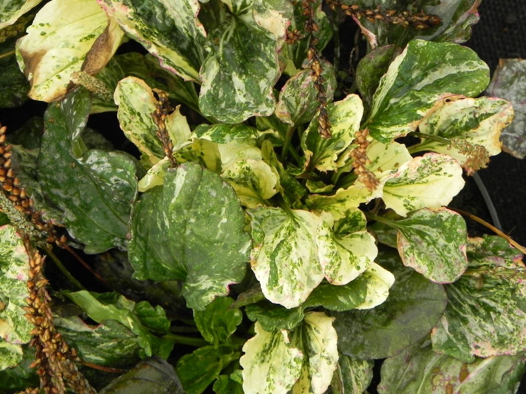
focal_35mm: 162
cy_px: 197
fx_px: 2461
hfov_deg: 12.2
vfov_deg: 9.2
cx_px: 263
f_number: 5
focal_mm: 28.8
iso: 160
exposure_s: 1/80
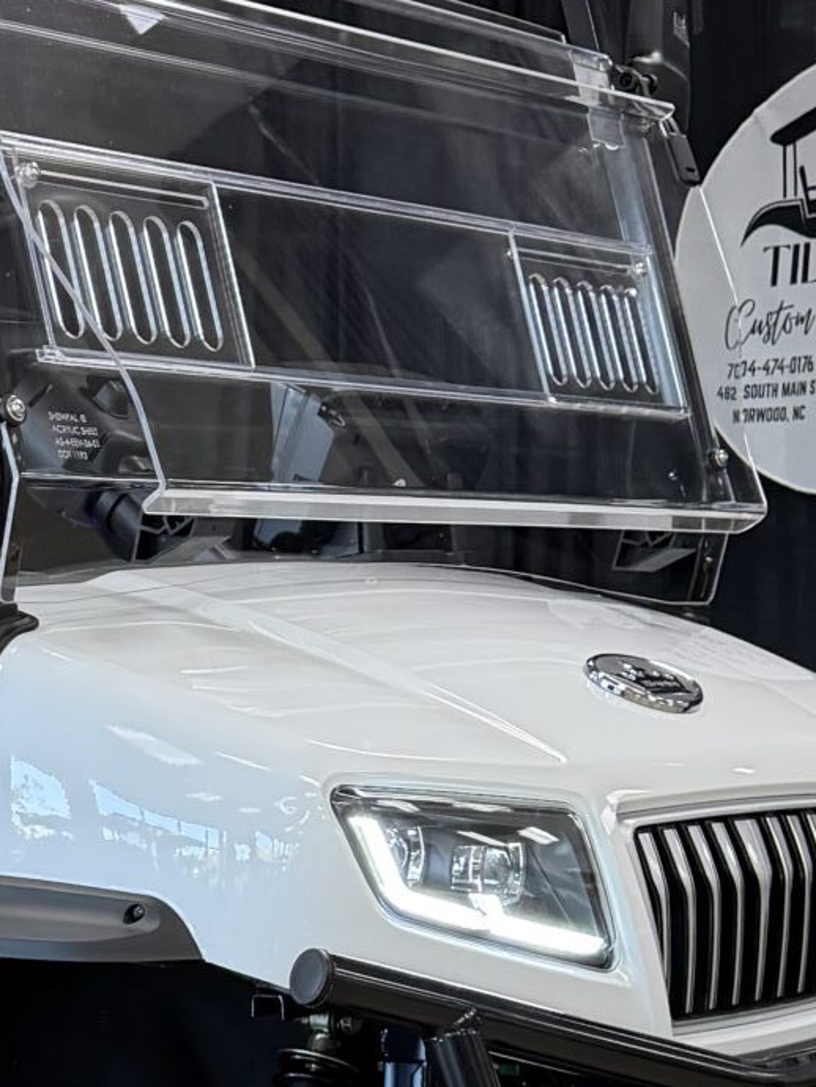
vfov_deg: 21.3
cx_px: -129
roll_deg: -0.2
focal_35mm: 89
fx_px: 2796
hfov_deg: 16.0
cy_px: 1073
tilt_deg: -8.7
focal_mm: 6.76
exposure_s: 1/60
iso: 200
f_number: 1.78
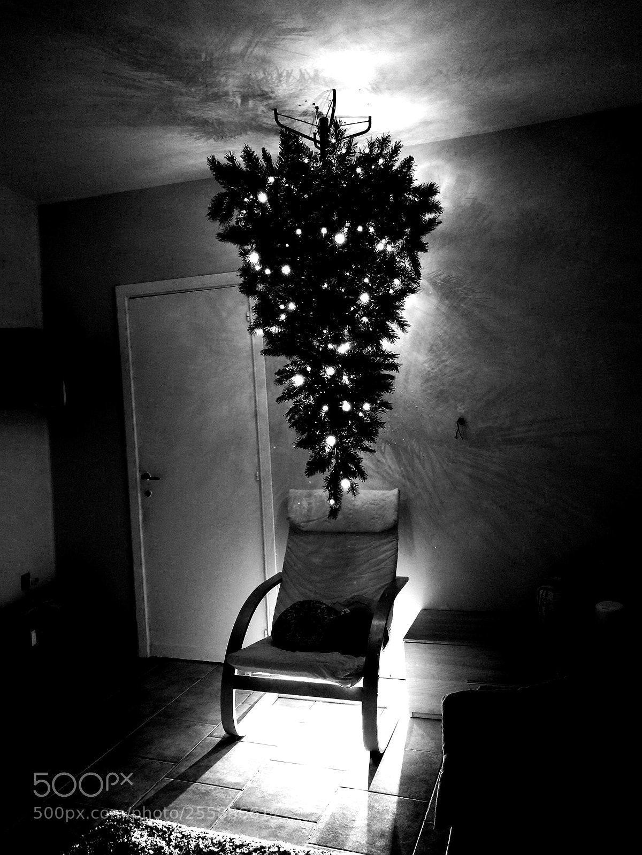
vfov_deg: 65.3
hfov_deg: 51.4
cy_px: 428
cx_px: 321
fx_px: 668
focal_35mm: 27
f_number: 2.2
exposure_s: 1/16.7
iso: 1600
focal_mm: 4.5
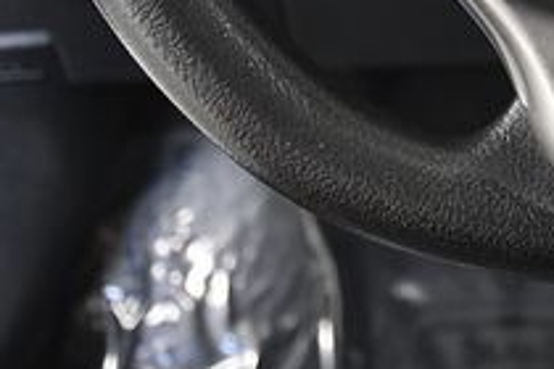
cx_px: 696
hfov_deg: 14.4
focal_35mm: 137
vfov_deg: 9.7
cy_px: -181
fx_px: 2108
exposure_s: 1/250
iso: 2500
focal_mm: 30
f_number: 4
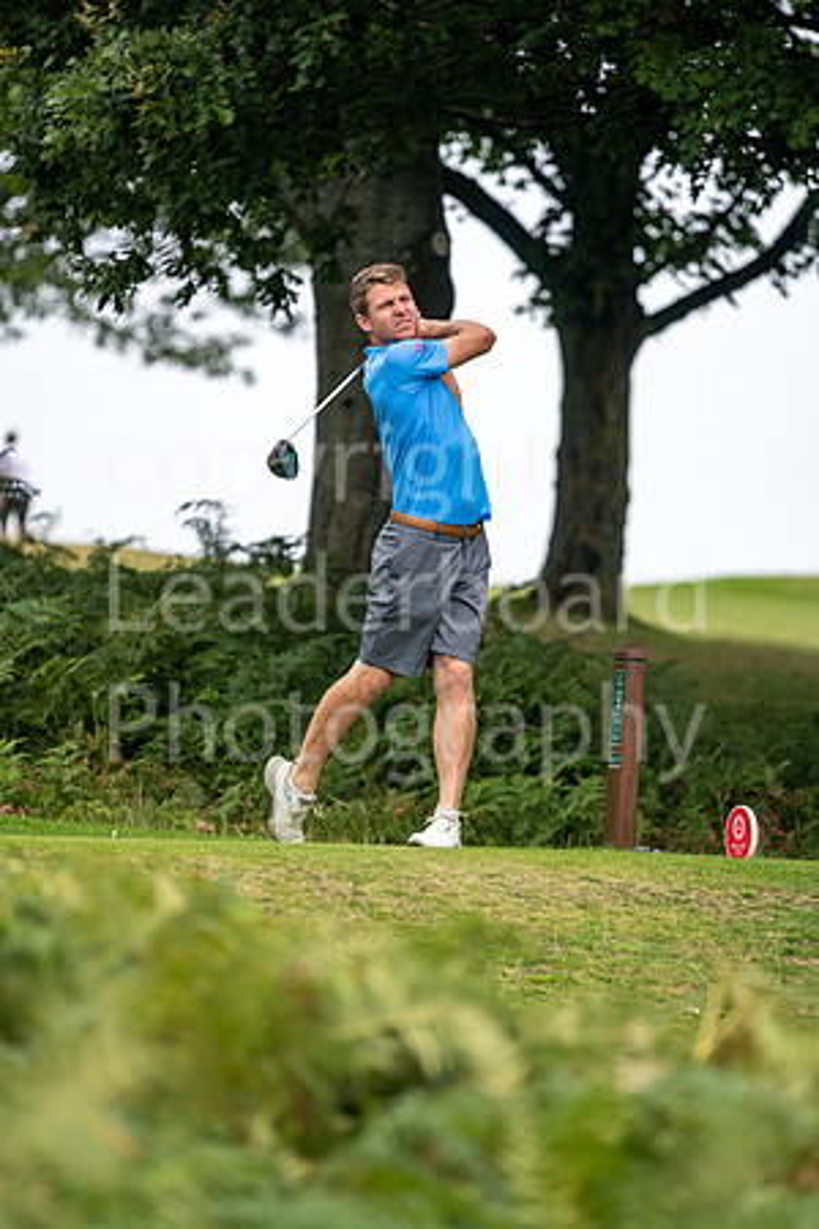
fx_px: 10237
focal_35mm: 300
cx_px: 410
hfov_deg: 4.6
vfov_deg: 6.9
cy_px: 614
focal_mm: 300
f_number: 5
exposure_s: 1/500
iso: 160
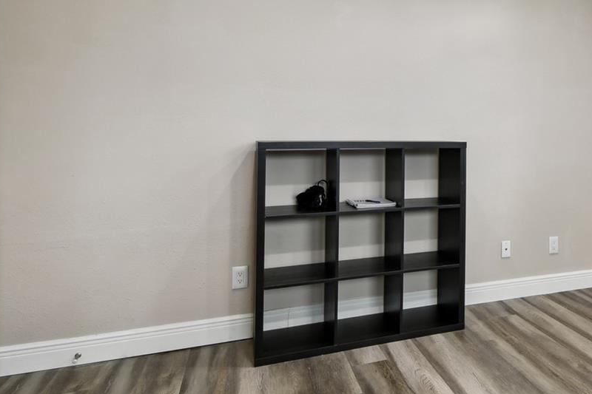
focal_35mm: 30
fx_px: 493
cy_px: 122
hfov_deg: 55.9
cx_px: 502
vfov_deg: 42.8
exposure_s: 1/10
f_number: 7.1
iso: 100
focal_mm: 10
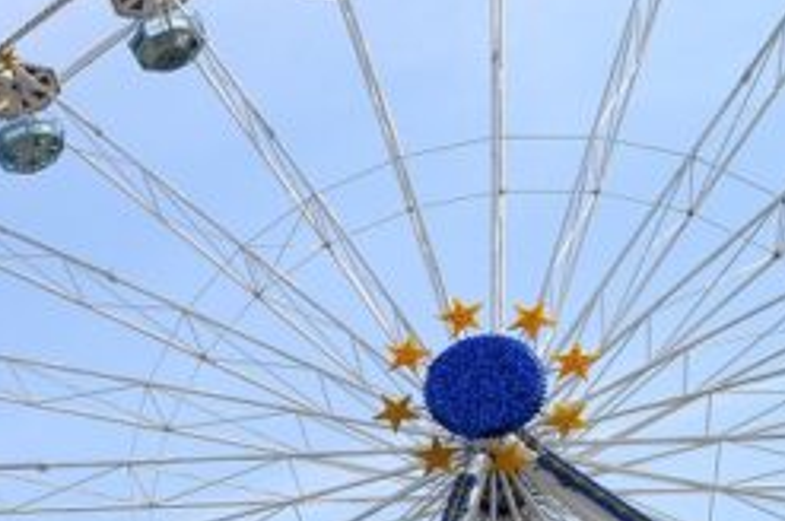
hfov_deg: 20.3
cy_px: 577
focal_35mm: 83
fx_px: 1799
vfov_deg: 16.0
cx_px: -467
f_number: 10
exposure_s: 1/320
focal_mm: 17
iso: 200
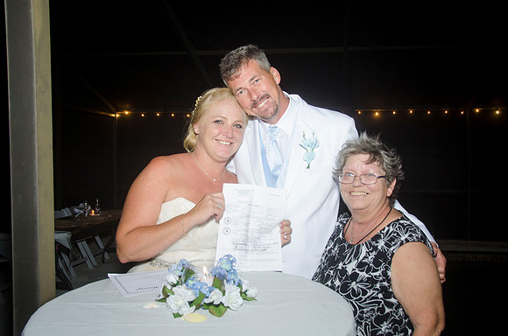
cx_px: 254
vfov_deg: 36.7
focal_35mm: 36
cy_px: 168
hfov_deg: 53.2
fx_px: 507
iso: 400
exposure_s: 1/60
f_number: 5.6
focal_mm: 24
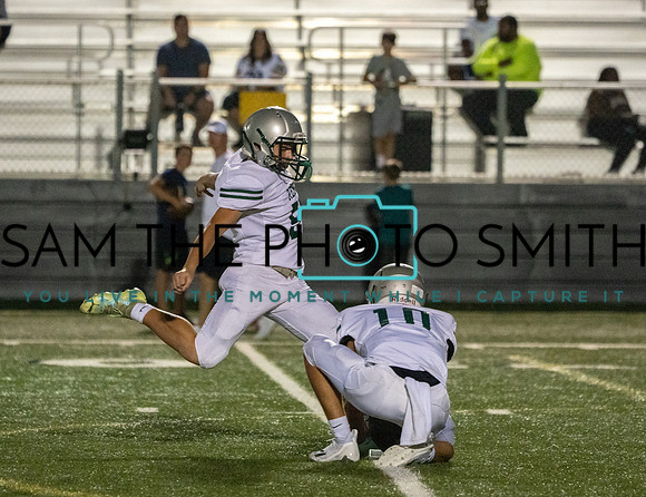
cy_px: 220
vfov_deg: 4.4
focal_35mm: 341
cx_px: 330
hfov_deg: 5.8
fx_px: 6428
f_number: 5.6
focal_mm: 271
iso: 20000
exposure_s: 1/1000
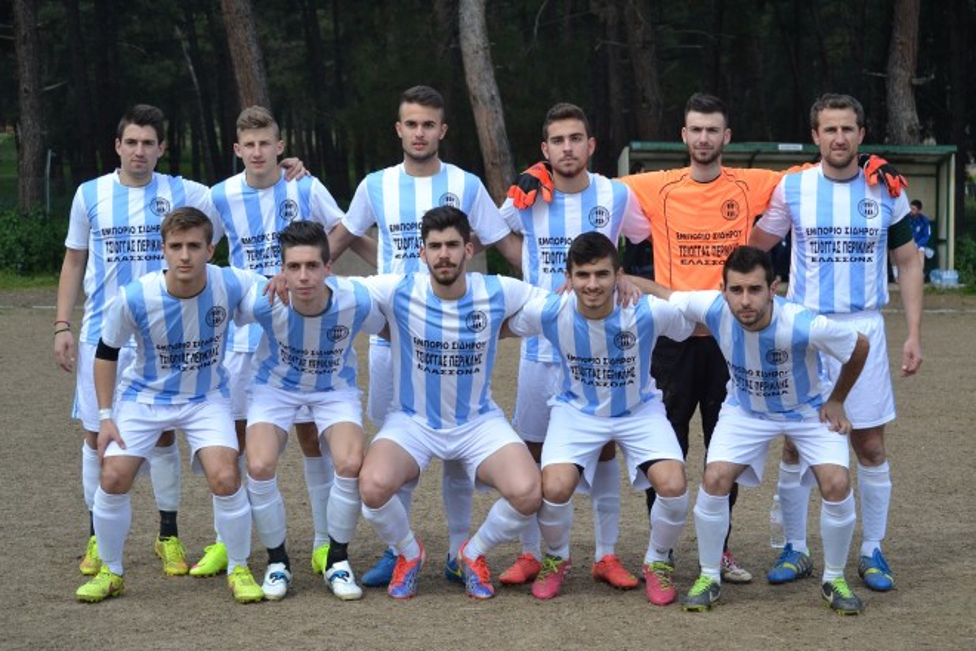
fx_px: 2236
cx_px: 488
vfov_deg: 16.6
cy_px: 326
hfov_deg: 24.6
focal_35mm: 82
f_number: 5
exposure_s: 1/1250
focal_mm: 55
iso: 400
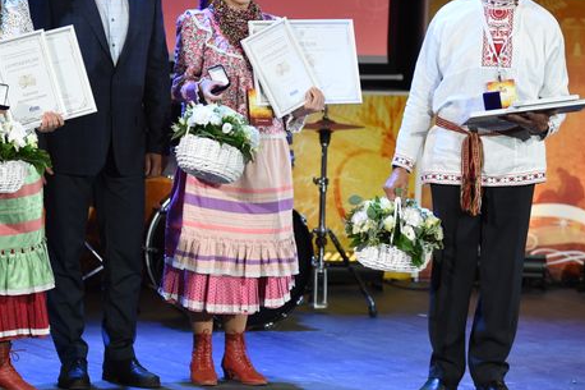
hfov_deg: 9.6
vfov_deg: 6.4
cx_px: 220
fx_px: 3476
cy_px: 138
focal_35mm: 214
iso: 5000
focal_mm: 140
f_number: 4
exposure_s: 1/1250
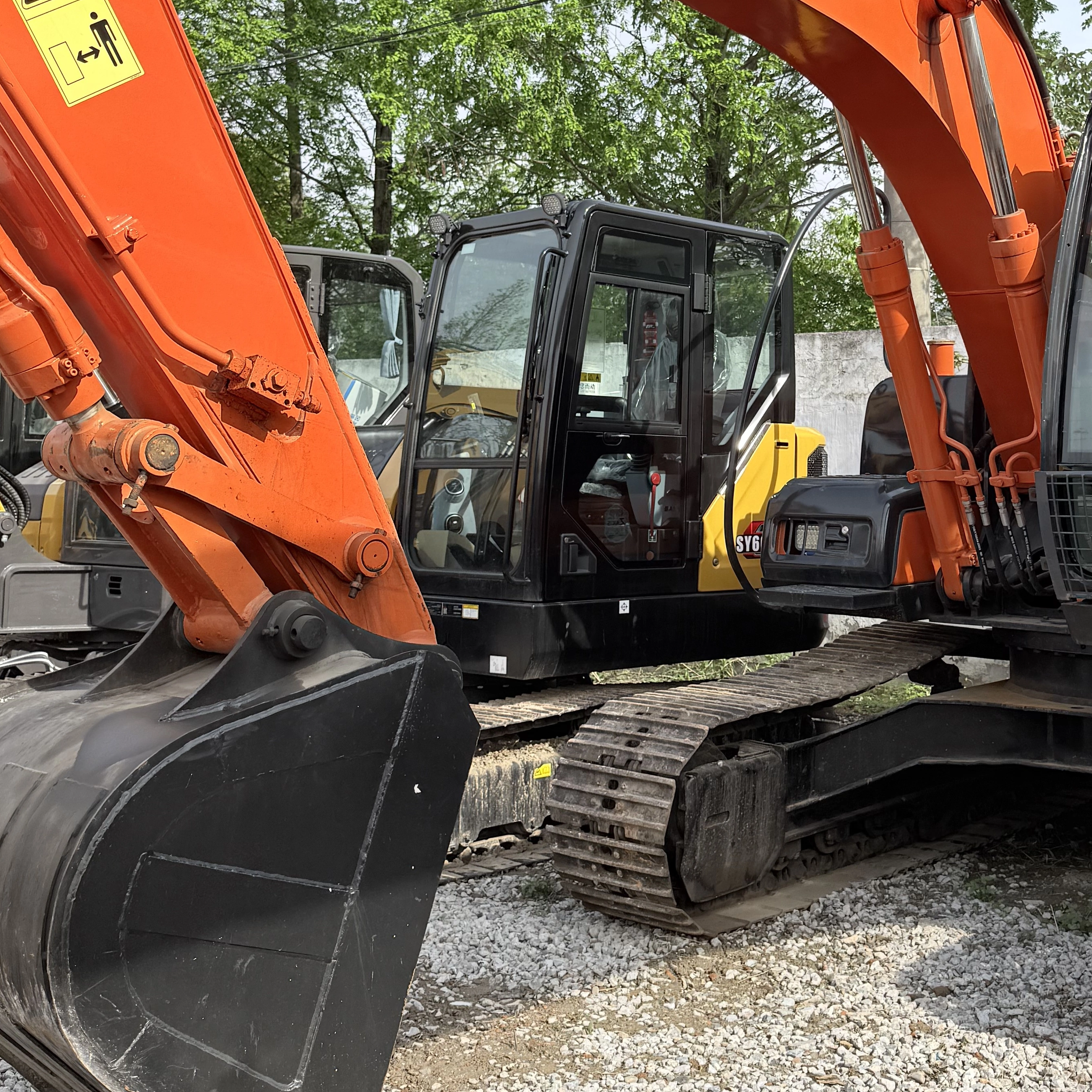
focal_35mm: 45
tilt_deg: +4.5
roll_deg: +0.7
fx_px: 1606
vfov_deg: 37.0
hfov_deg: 36.9
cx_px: 782
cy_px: 339
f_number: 1.78
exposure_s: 1/3759
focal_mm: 6.76
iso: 80
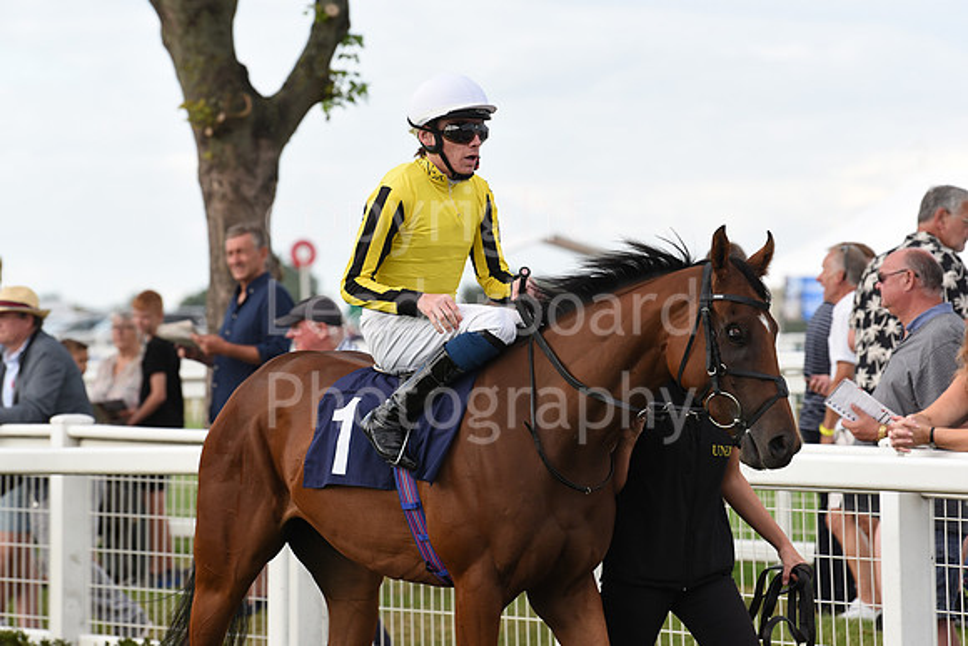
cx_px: 484
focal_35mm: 200
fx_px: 5379
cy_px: 323
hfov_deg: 10.3
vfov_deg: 6.9
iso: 800
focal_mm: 200
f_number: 5.6
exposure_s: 1/1600
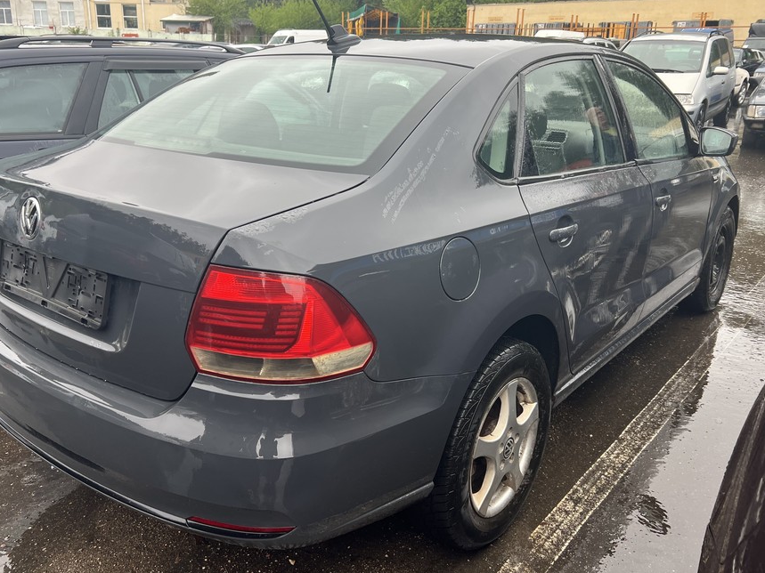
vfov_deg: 45.4
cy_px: 269
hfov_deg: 58.3
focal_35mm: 31
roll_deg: -0.9
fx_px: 685
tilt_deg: -16.7
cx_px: 367
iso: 40
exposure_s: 1/207
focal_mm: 5.7
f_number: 1.5
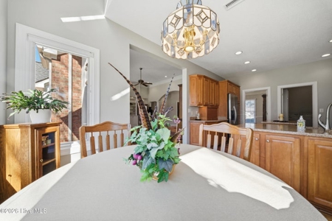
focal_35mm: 12
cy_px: 110
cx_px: 166
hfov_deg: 112.6
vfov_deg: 90.0
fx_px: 111
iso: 250
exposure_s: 1/640
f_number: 8
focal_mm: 12
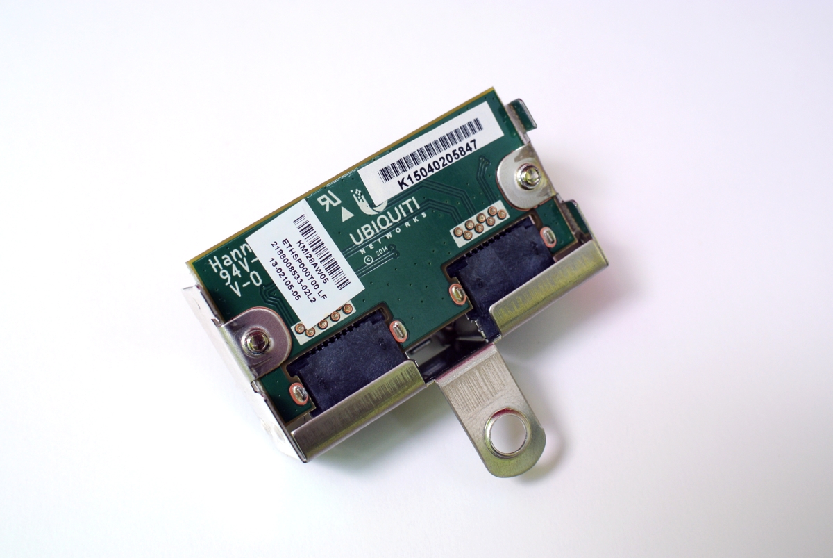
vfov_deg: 27.6
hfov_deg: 40.3
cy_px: 279
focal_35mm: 49
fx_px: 1135
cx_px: 416
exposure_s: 1/50
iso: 100
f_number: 4.5
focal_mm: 18.5
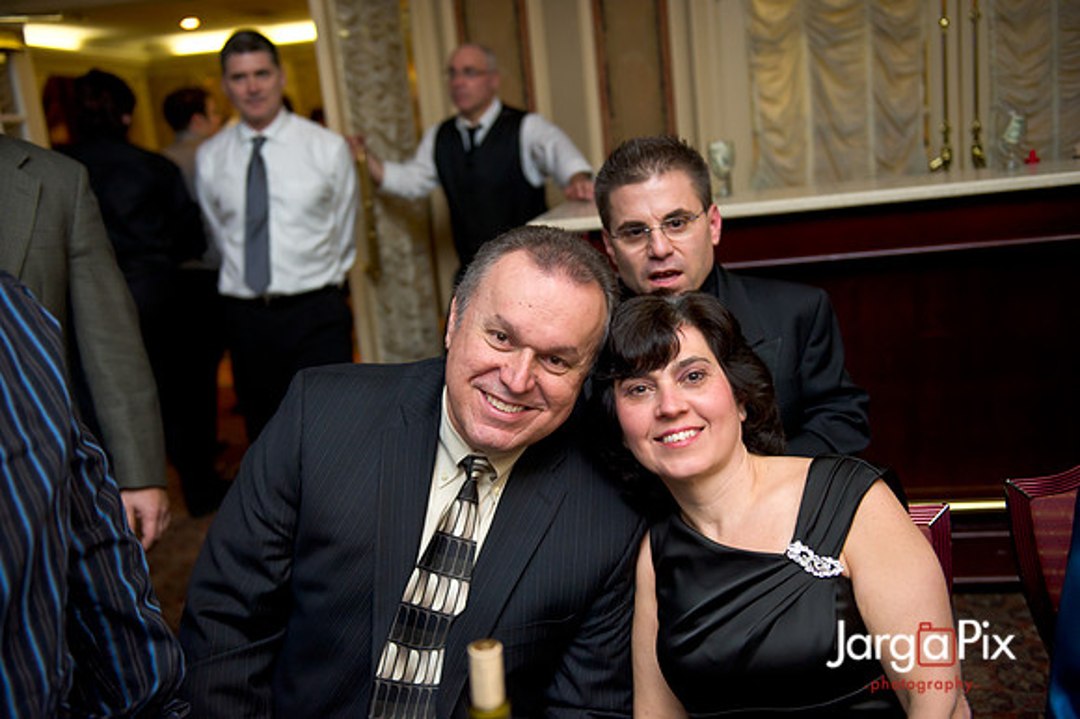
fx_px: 1139
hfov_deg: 50.7
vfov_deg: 35.0
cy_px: 360
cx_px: 540
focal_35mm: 38
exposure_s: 1/125
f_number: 3.2
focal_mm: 38
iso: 1600
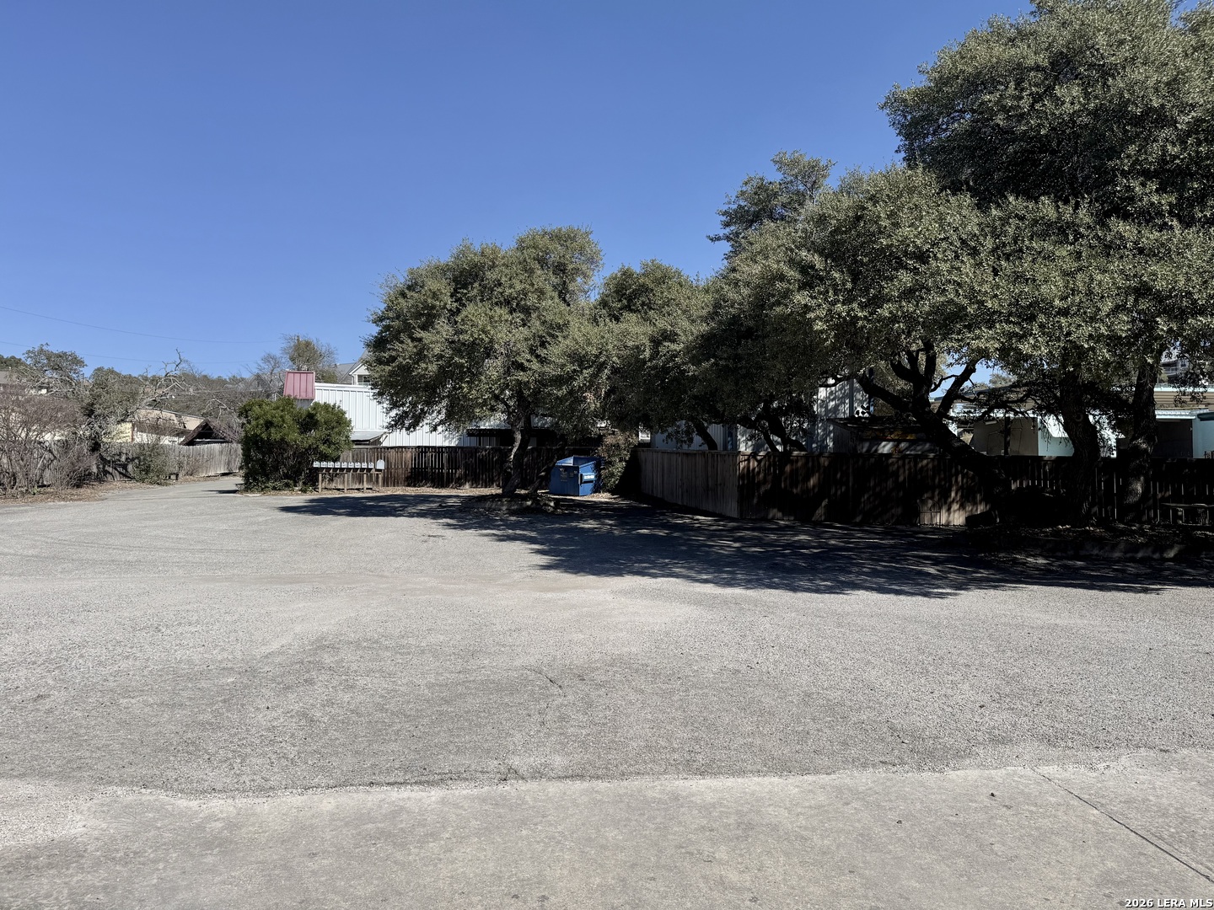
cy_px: 455
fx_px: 842
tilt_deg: +1.6
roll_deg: -0.8
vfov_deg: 56.8
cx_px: 607
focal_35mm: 24
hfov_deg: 71.6
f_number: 1.78
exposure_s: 1/6410
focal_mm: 6.76
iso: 80
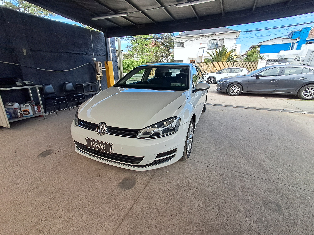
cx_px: 157
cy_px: 118
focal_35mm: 16
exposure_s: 1/549
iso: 40
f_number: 2.2
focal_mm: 1.64
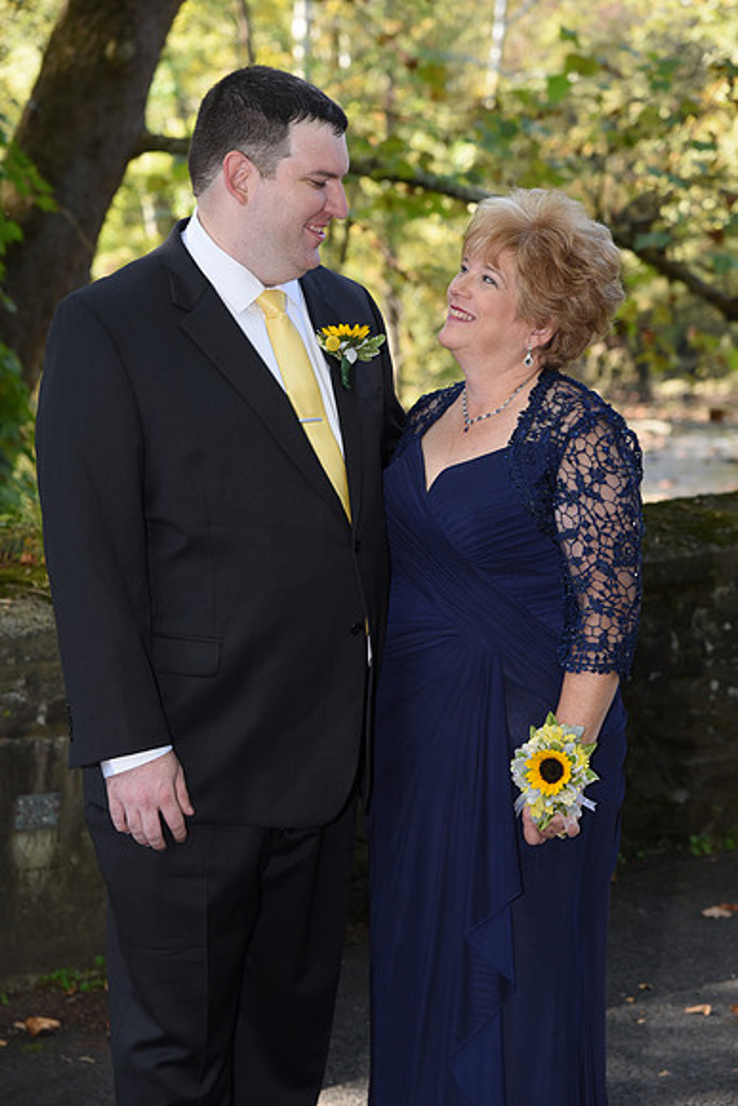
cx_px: 369
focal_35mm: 98
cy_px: 553
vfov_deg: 20.8
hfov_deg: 14.0
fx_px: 3011
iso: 640
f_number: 5.6
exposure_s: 1/200
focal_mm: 98
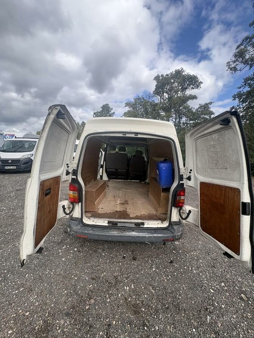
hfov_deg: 85.7
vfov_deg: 102.1
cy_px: 169
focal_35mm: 14
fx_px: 137
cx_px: 127
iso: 40
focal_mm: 2.22
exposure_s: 1/518
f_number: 2.2
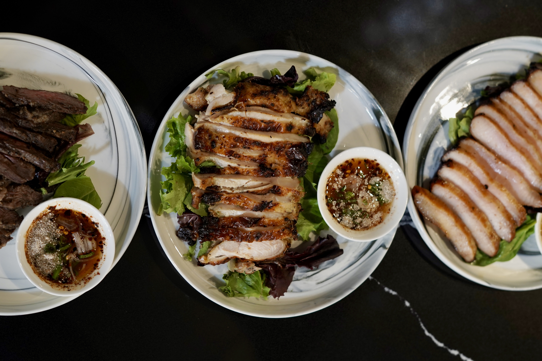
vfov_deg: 27.0
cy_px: 180
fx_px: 753
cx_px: 271
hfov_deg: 39.6
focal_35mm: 50
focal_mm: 50
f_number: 3.5
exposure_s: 1/13
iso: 1000
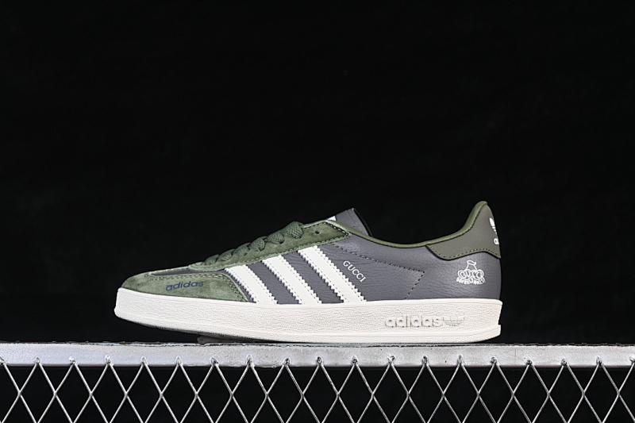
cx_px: 318
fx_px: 1323
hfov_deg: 27.0
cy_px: 212
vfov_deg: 18.2
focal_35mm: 75
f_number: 7.1
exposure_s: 1/60
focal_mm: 50
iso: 160
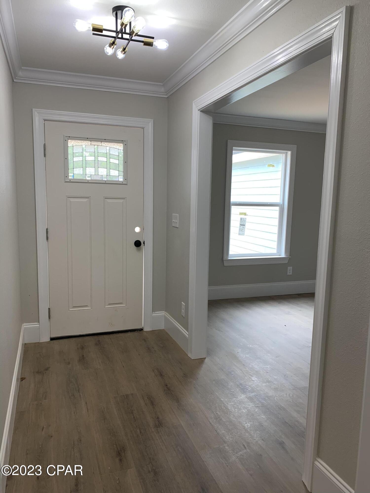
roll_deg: -1.2
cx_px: 185
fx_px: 371
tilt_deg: -7.1
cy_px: 246
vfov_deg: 67.3
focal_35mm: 26
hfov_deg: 53.1
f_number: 1.8
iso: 40
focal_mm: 4.25
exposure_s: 1/120
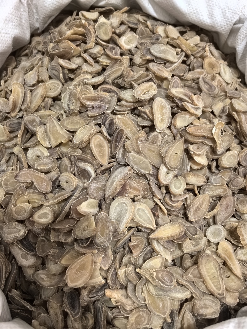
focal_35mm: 27
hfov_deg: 51.3
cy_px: 164
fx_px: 257
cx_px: 124
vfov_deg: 65.3
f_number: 2
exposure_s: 1/100
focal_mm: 6.35
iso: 640
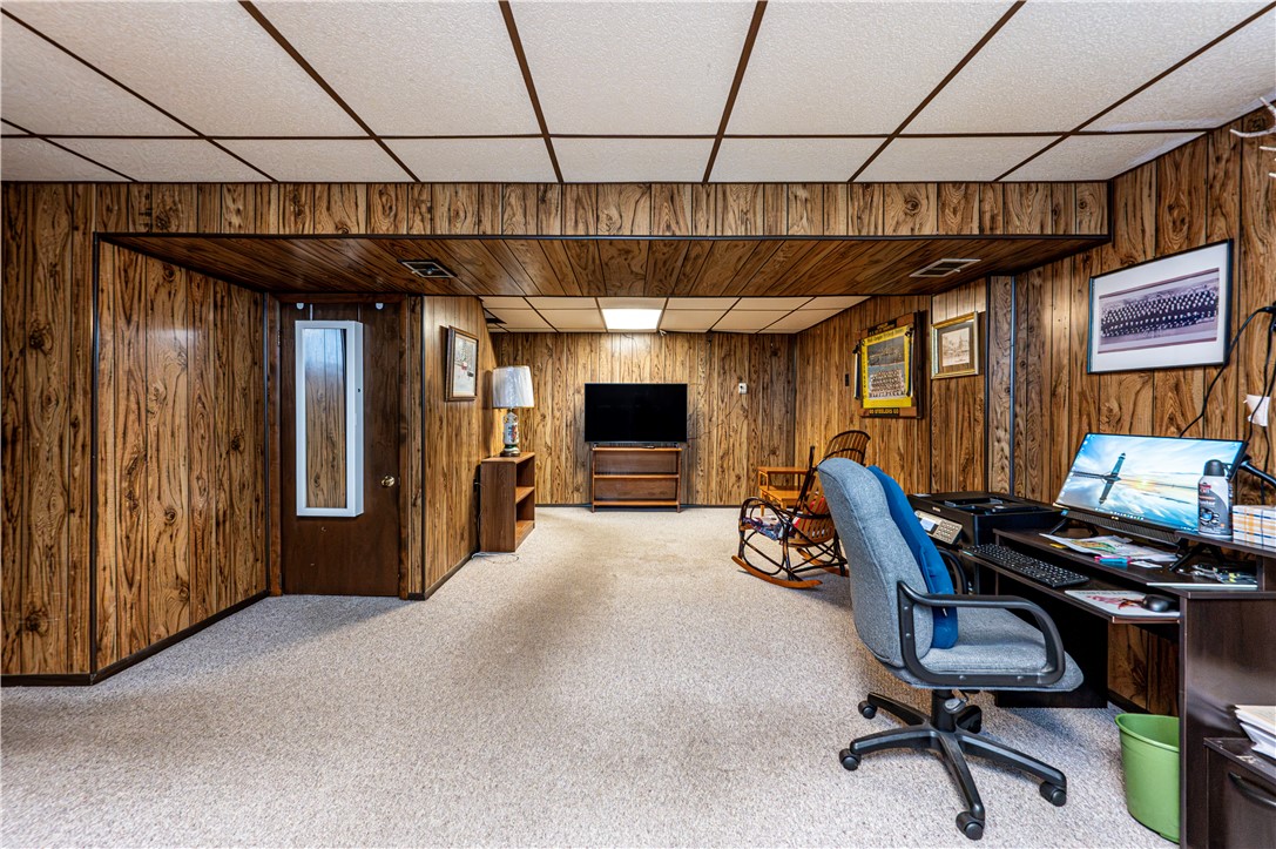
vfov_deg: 81.1
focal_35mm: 14
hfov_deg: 104.3
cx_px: 638
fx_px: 496
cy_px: 424
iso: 4000
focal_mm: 14
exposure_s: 1/30
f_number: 8
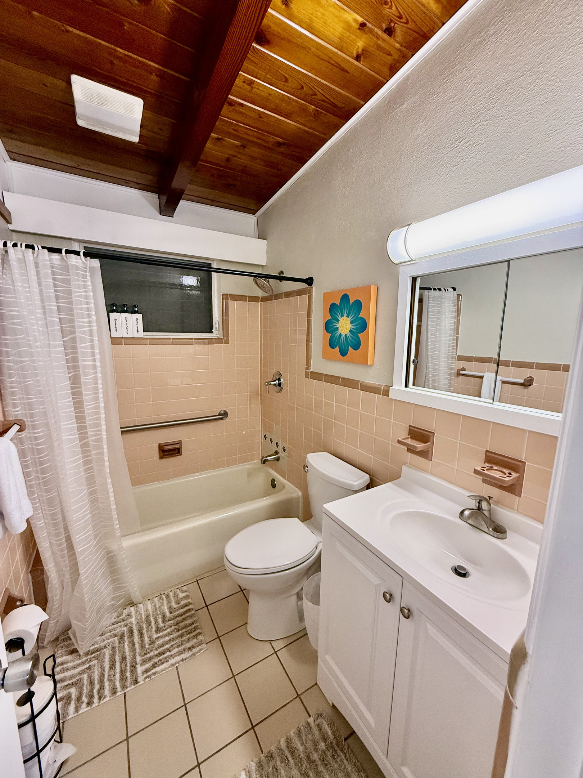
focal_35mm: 14
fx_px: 314
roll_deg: -0.8
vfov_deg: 102.1
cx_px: 292
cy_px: 389
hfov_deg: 85.7
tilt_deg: -9.3
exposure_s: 1/120
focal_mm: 2.22
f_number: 2.2
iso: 200
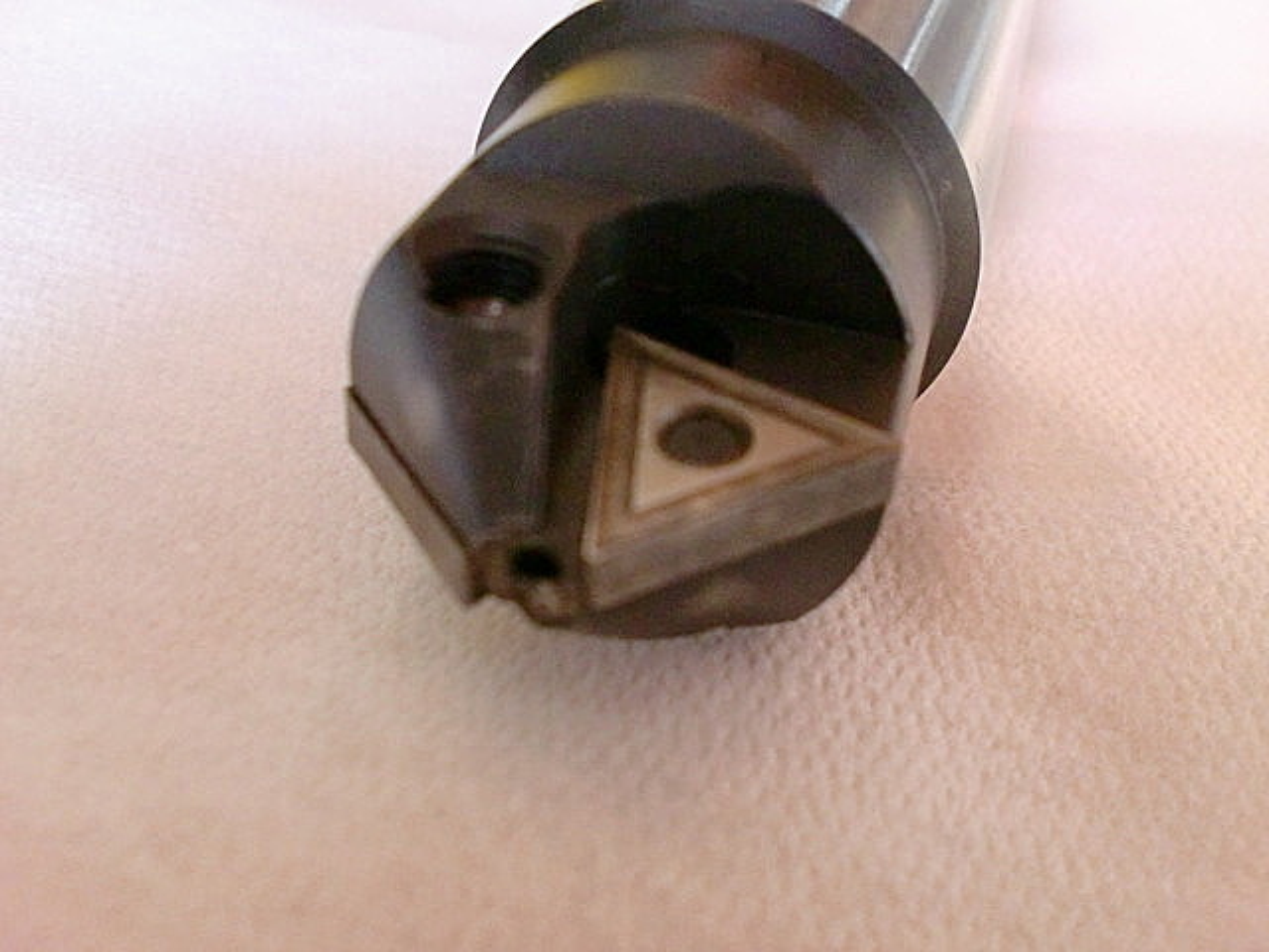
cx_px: 634
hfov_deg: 52.6
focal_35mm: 35
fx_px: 1283
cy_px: 476
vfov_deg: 40.7
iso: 640
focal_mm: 6.3
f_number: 3.1
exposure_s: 1/60
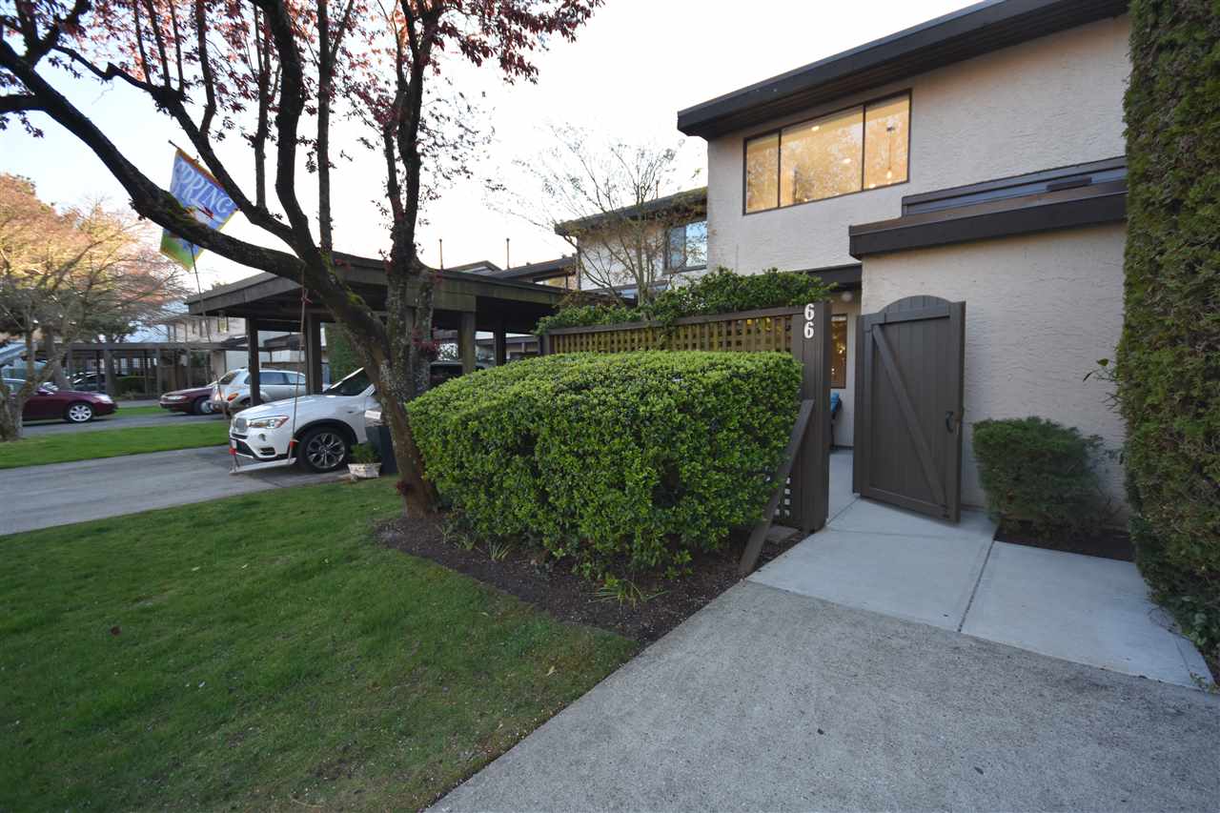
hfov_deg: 100.4
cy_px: 406
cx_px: 610
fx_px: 508
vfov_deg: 77.3
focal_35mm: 15
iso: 200
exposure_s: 1/100
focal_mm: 10
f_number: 5
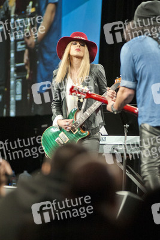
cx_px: 80
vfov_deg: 10.3
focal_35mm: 200
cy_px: 120
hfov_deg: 6.9
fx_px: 1332
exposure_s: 1/200
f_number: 2.8
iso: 1250
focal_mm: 200
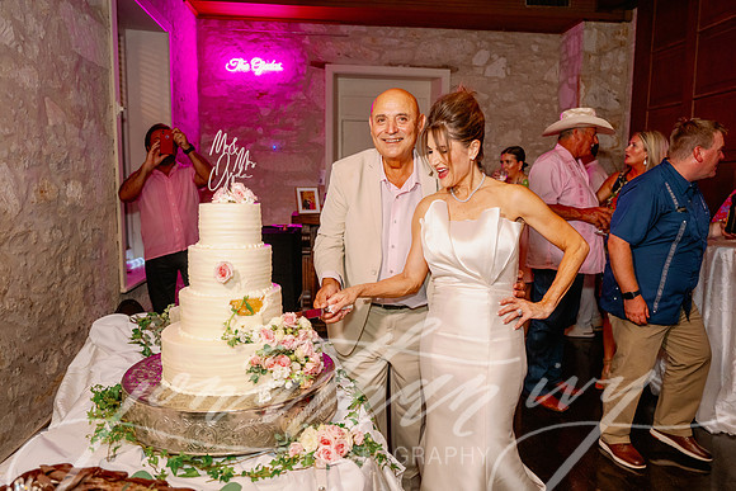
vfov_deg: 47.2
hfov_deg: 66.4
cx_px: 368
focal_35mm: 28
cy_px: 246
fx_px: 562
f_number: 3.5
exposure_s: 1/125
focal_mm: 27.5
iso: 2000
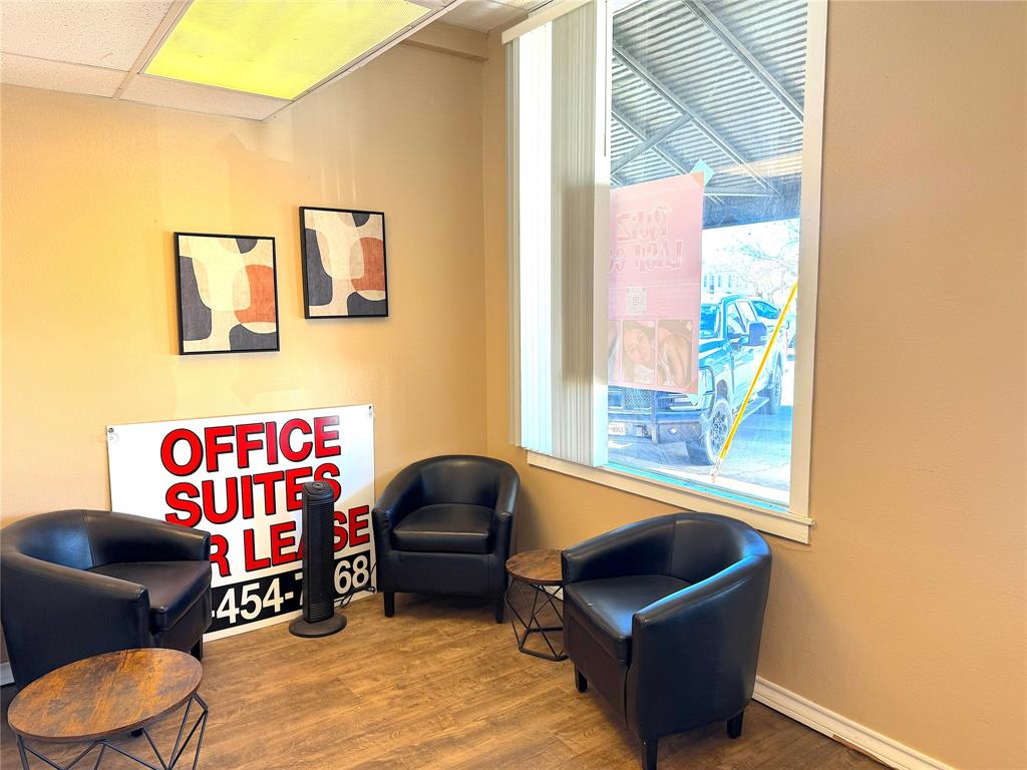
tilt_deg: -5.9
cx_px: 514
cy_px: 385
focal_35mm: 24
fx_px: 712
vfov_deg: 56.8
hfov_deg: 71.6
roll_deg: +0.0
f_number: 1.78
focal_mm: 6.76
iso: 50
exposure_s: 1/124
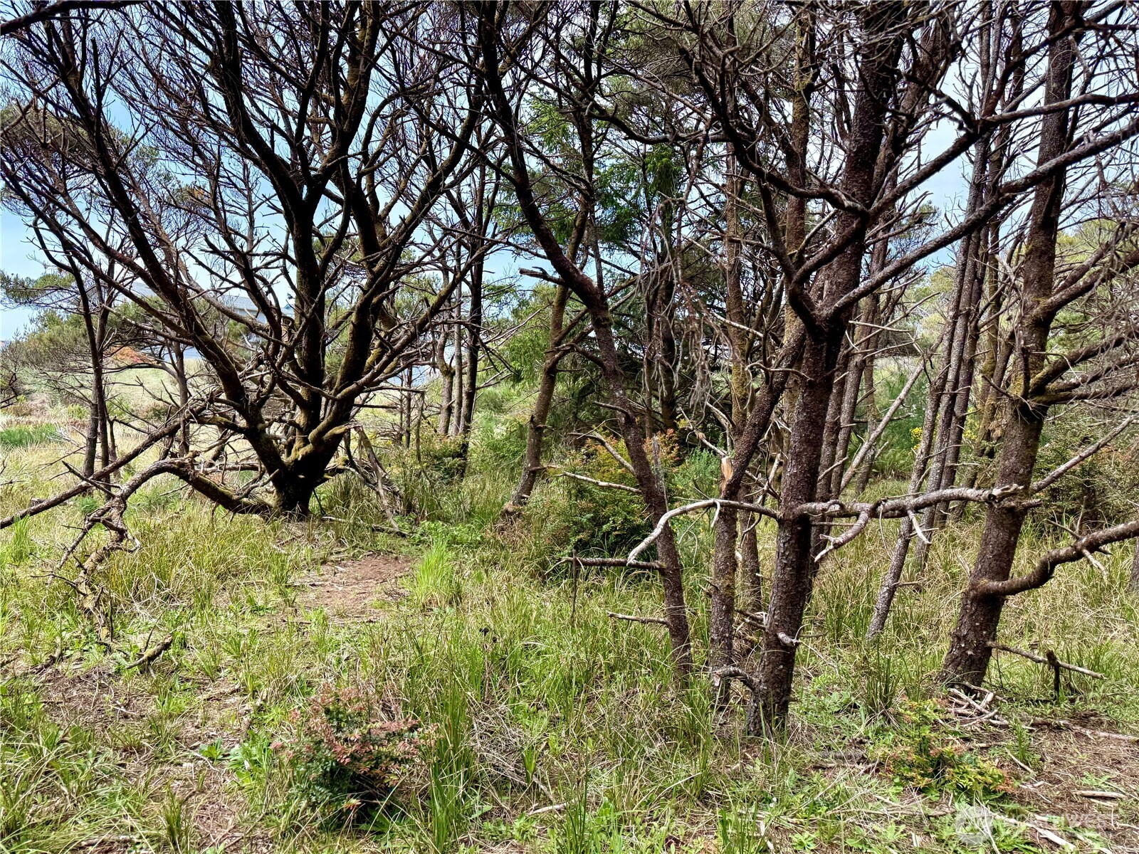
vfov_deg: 56.8
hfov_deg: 71.6
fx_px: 790
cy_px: 427
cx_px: 570
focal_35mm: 24
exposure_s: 1/1139
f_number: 1.78
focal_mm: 6.76
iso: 100
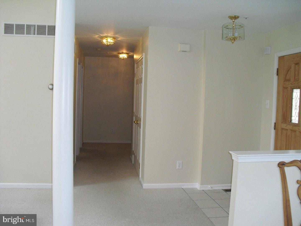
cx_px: 150
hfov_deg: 51.4
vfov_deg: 39.7
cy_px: 113
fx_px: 313
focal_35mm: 36
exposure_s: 1/100
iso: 200
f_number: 3.1
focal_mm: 6.3
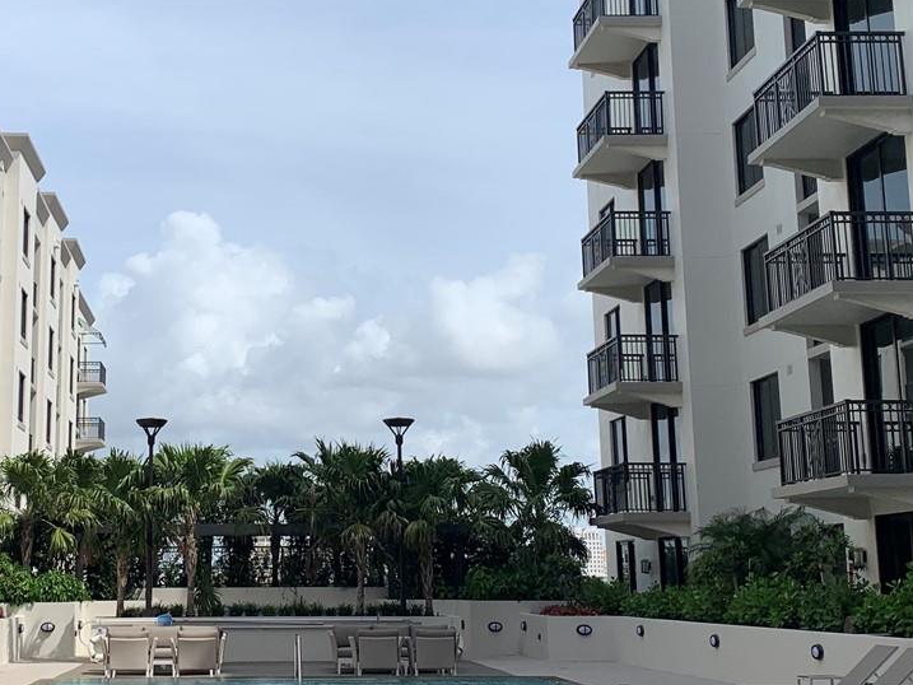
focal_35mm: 58
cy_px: 290
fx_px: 1530
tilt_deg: +12.4
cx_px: 275
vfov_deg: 25.2
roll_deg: +1.1
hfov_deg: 32.8
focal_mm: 4.25
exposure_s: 1/3401
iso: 25
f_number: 1.8
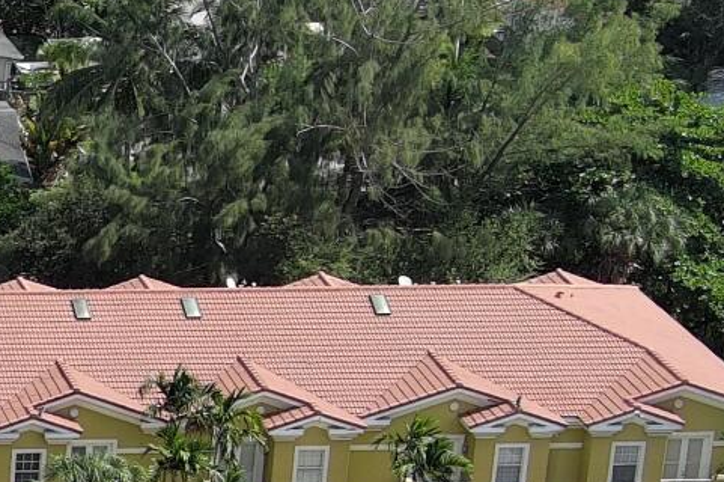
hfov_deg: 10.6
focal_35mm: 181
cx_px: -602
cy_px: 586
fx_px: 3637
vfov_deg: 7.5
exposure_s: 1/1040
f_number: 2.8
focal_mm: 10.57
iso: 100
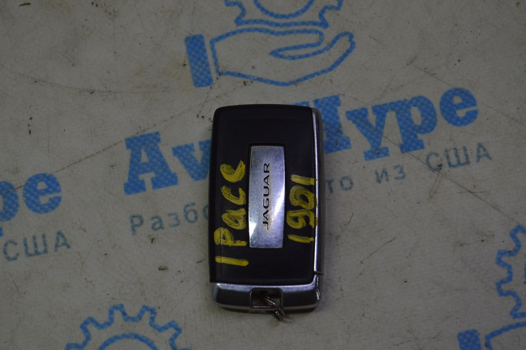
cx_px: 263
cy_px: 175
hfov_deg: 24.6
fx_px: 1204
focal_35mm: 82
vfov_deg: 16.5
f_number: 5.6
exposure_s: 1/100
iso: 400
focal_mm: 55
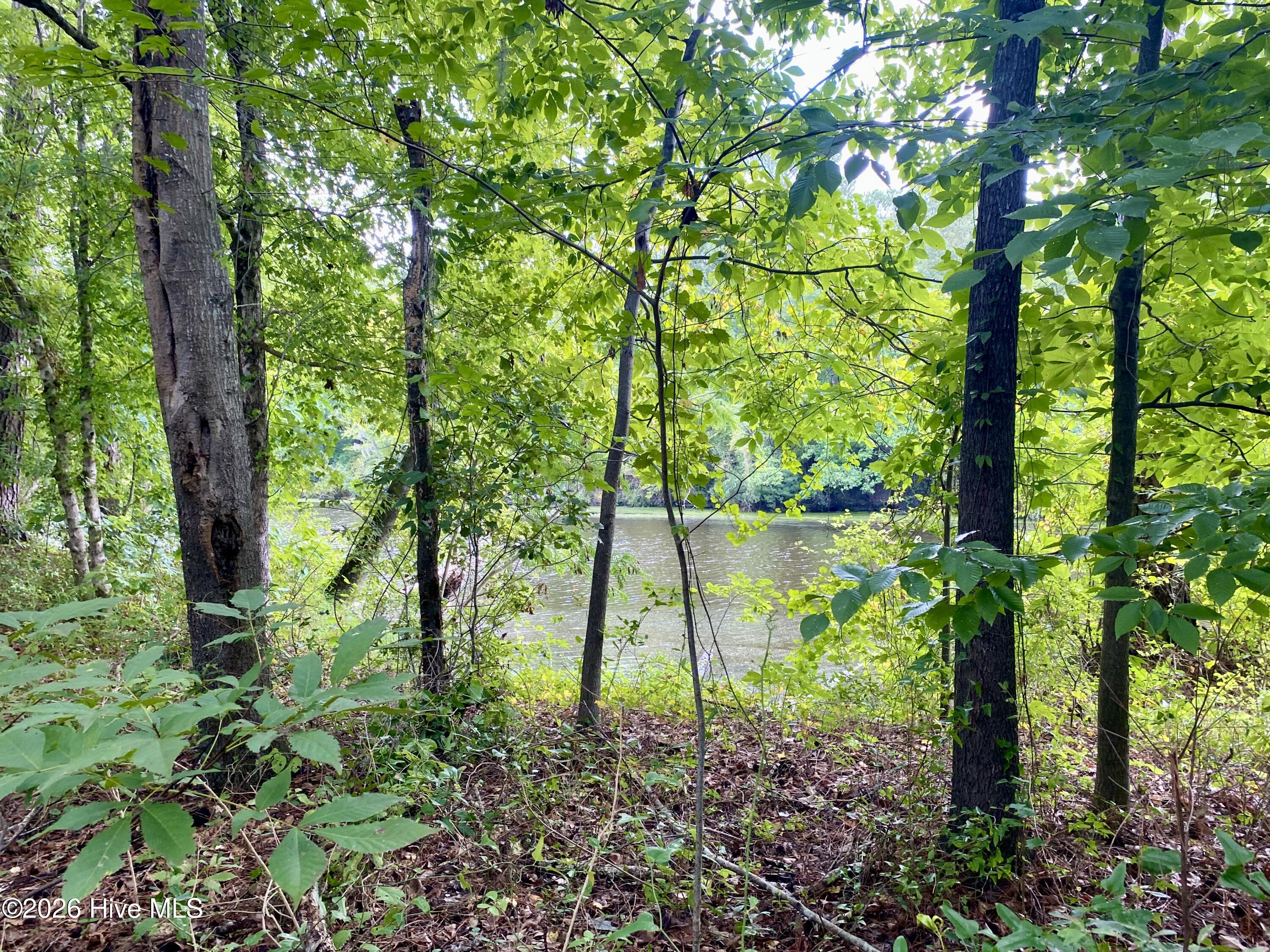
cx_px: 635
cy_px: 476
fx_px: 954
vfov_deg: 53.1
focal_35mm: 26
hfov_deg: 67.3
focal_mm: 4.25
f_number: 1.8
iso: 80
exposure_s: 1/121
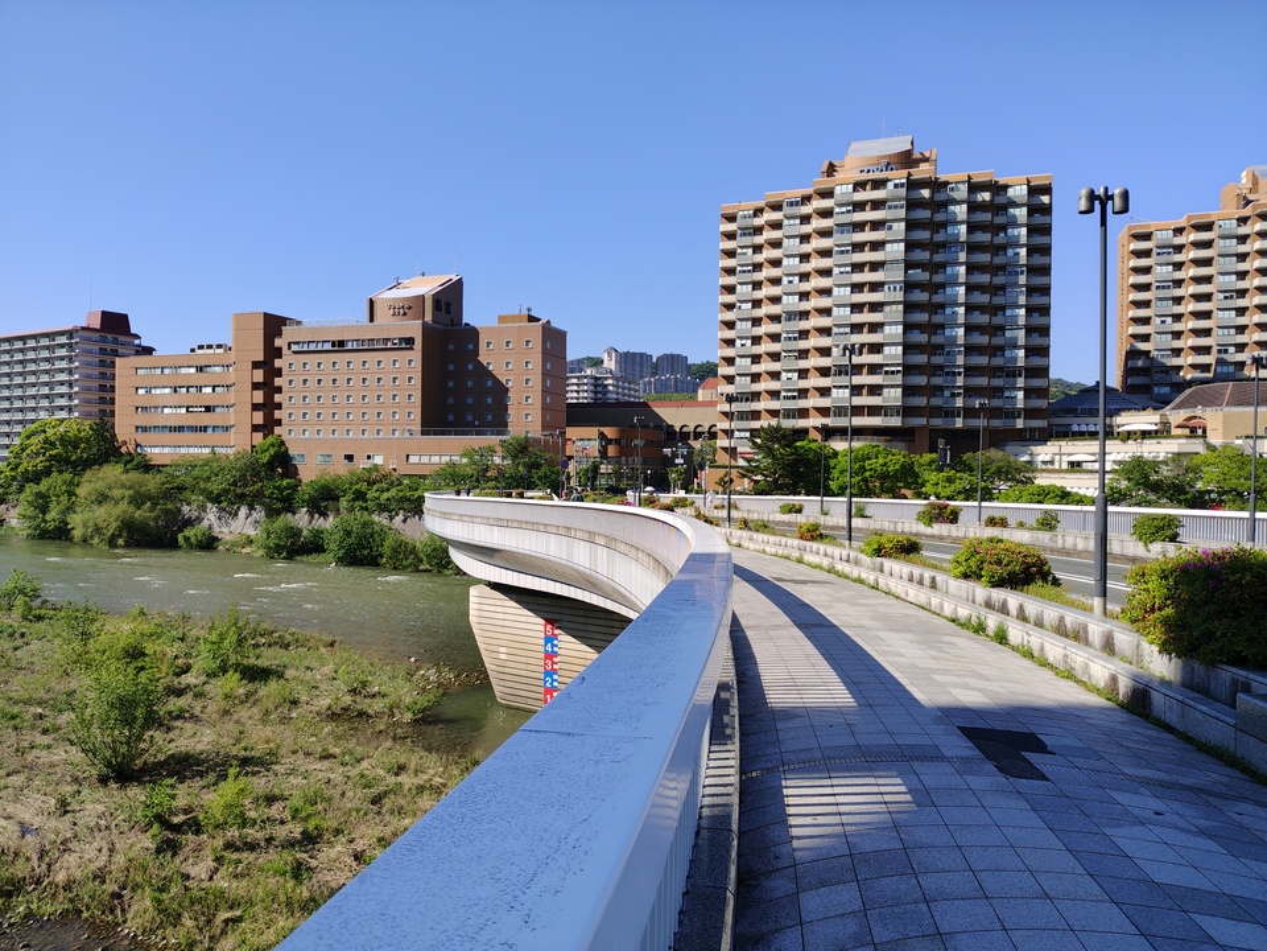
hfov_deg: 73.9
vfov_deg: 58.9
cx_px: 634
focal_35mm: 23
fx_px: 842
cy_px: 476
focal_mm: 5.56
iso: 50
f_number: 1.88
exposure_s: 1/1263
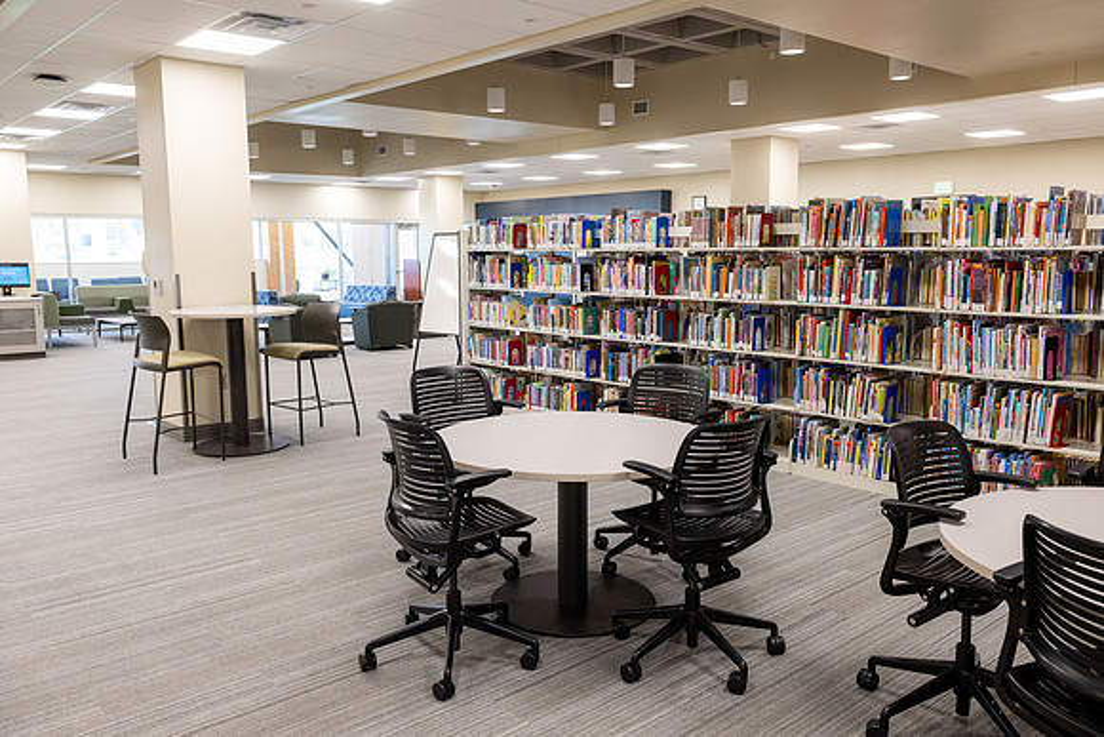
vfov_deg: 45.0
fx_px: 889
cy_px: 368
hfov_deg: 63.6
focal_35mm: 29
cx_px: 552
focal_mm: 29
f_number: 5
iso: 1600
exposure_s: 1/100
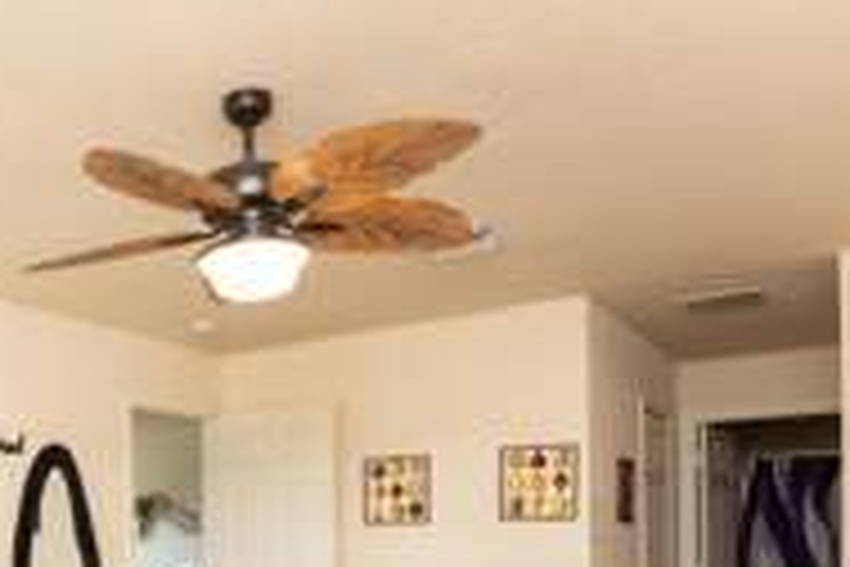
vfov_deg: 32.4
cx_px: 40
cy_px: 558
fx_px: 897
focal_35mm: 38
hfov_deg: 44.6
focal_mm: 10
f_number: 4
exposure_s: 1/125
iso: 400
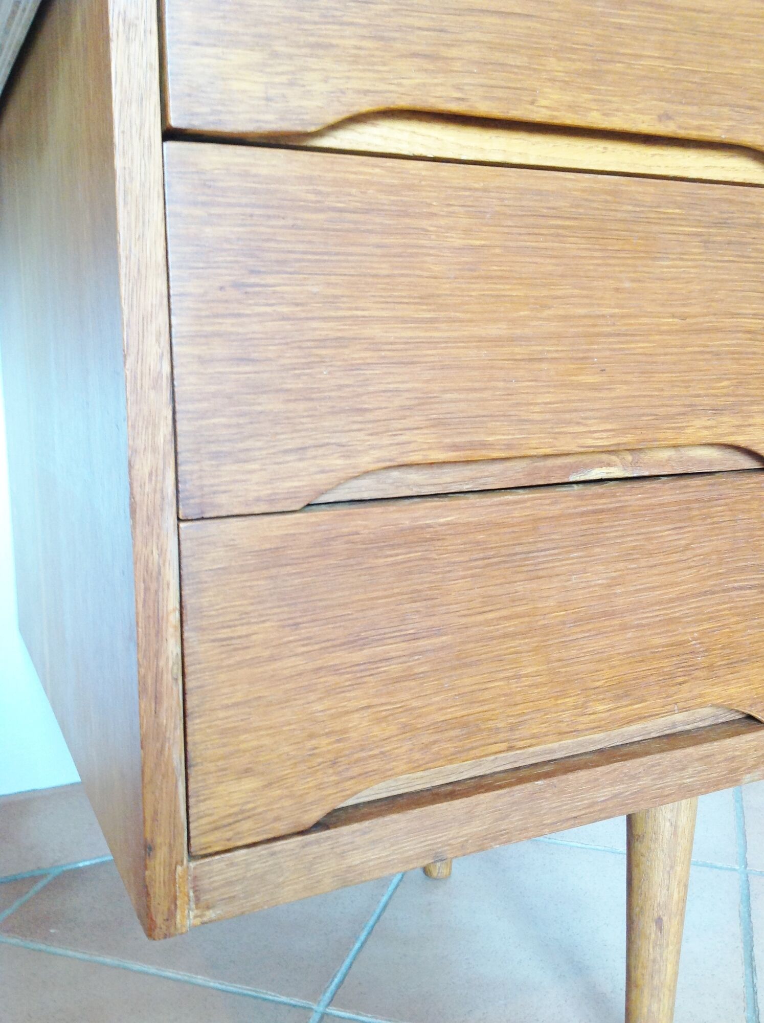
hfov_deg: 40.6
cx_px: 382
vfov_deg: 52.7
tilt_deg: -9.5
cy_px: 512
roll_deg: +1.3
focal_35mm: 35
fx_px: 1033
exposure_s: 1/15
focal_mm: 4.28
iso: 100
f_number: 2.4
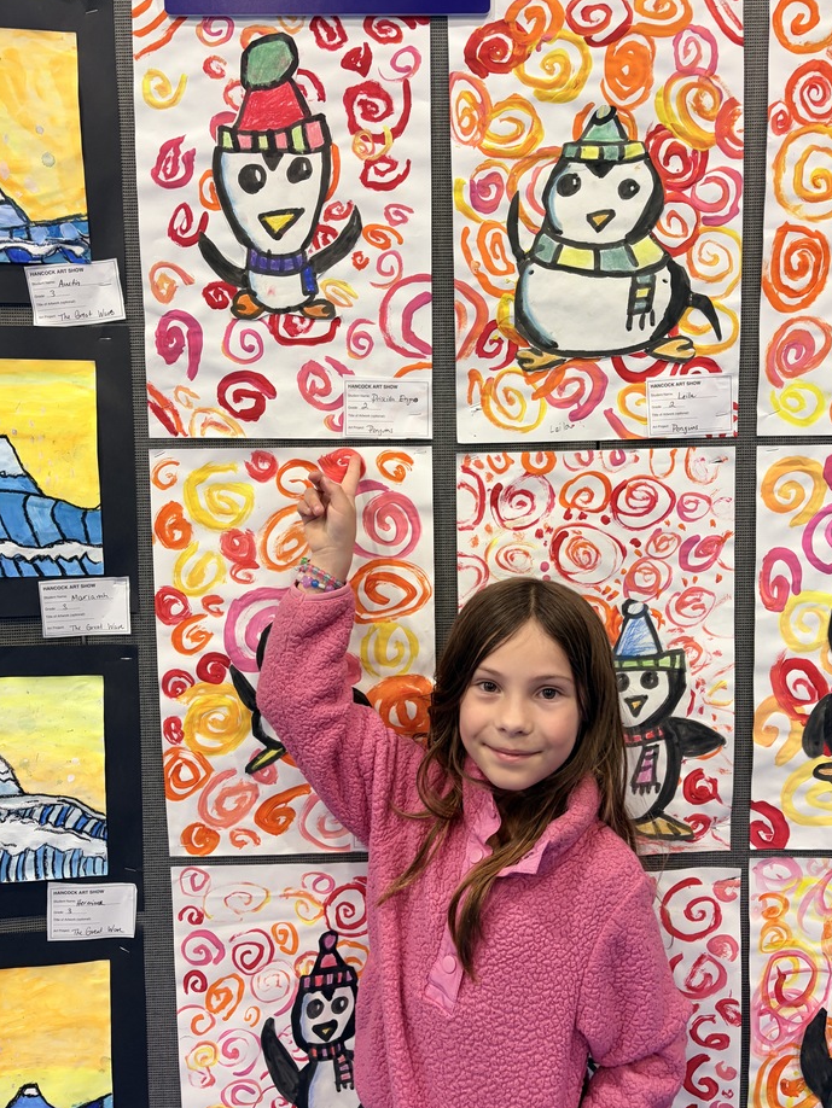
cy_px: 565
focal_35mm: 29
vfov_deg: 61.6
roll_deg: +0.4
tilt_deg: -4.9
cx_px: 452
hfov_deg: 48.2
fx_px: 929
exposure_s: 1/60
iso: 125
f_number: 1.6
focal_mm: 5.96
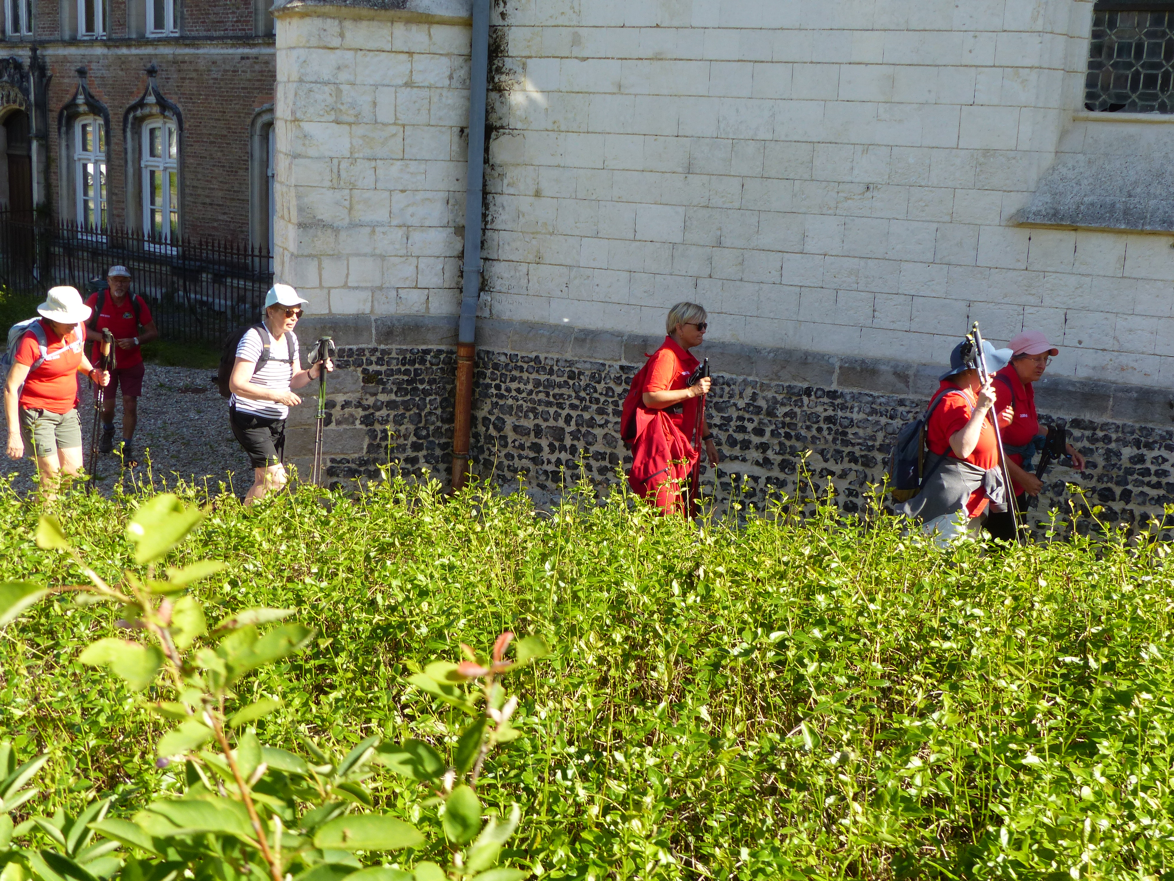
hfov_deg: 44.8
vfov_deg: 34.3
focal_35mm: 42
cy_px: 440
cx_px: 587
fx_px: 1424
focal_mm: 7.6
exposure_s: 1/320
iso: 100
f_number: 4
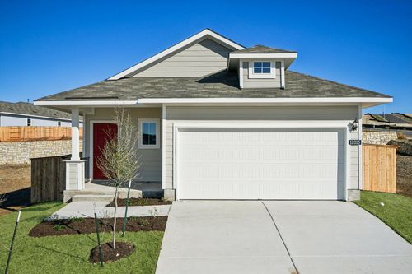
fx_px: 378
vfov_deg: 39.9
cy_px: 137
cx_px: 206
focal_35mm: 33
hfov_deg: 57.2
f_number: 8
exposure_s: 1/8000
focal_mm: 22
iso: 400
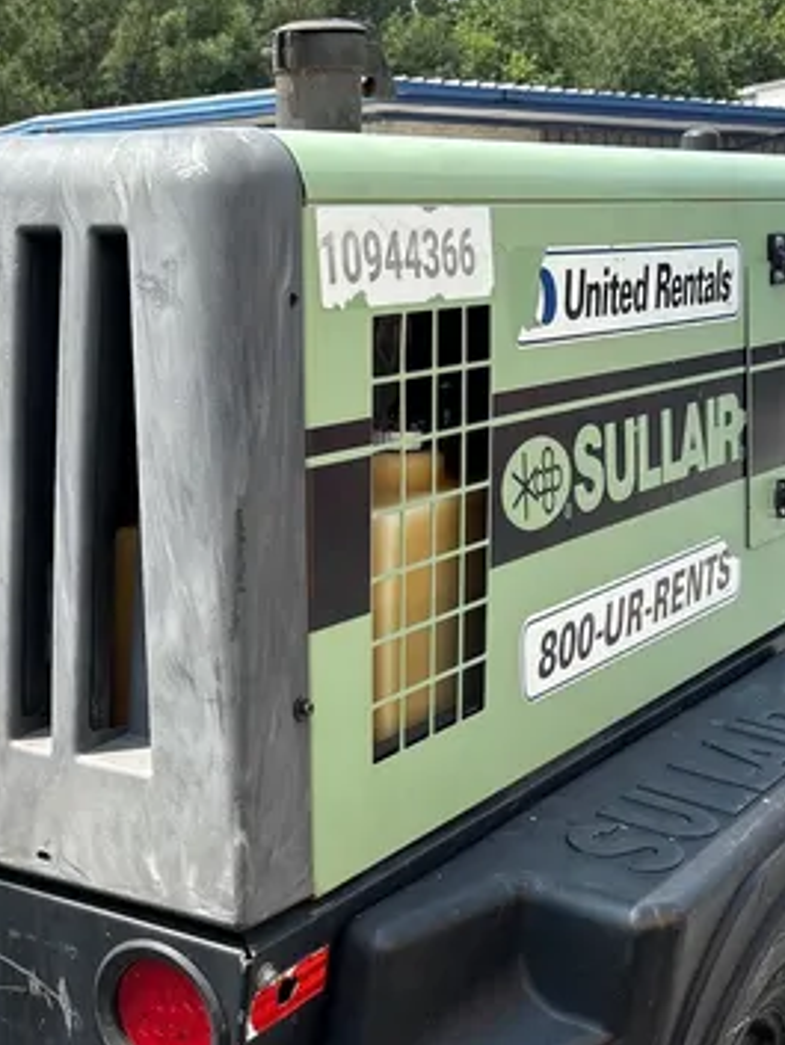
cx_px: 267
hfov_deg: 26.9
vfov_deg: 34.3
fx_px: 1632
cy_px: 854
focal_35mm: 54
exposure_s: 1/1517
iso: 50
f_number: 1.6
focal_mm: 5.96
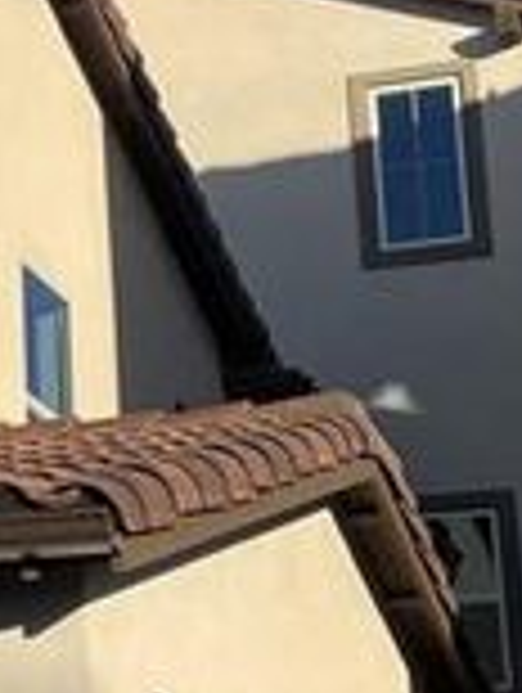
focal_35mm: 144
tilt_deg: +19.5
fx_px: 2887
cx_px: -544
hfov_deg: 9.6
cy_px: 205
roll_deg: -1.3
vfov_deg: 13.7
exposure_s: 1/3205
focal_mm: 4.2
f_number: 1.6
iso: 32
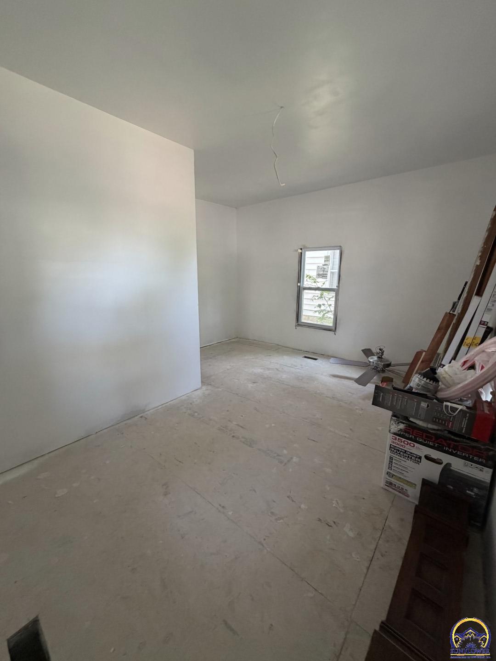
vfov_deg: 102.1
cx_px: 248
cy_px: 330
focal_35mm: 14
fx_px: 267
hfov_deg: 85.7
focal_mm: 2.22
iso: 320
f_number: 2.2
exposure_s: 1/85
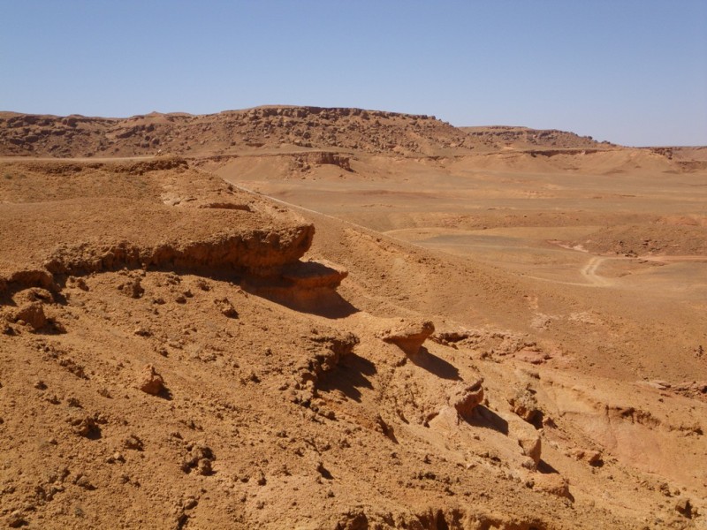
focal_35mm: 42
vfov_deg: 34.3
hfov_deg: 44.8
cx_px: 354
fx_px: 858
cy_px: 265
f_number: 5
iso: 64
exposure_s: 1/500
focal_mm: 7.5
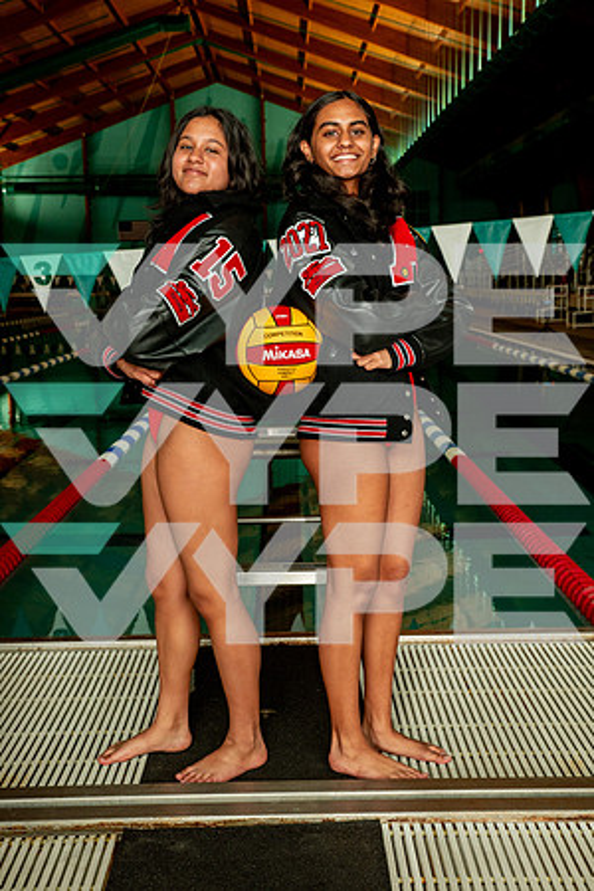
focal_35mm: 46
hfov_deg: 29.2
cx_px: 297
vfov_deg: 42.7
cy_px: 446
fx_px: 1138
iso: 800
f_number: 7.1
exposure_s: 1/200
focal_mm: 46
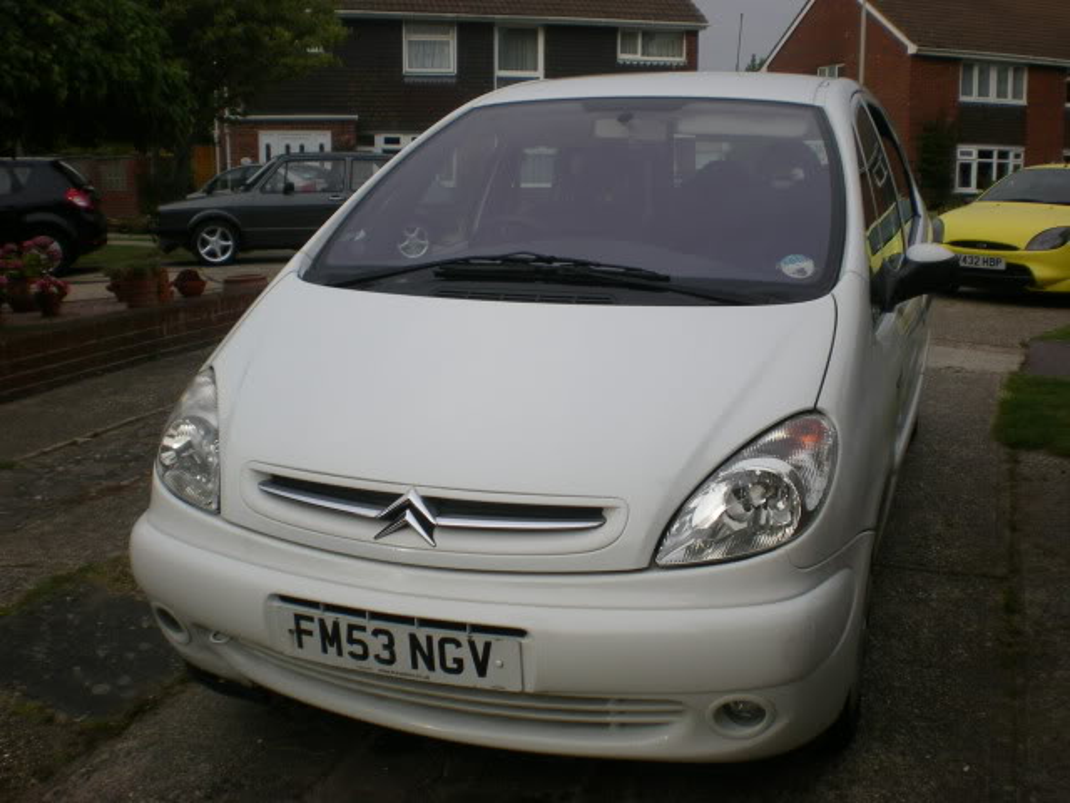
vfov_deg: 37.7
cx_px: 535
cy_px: 402
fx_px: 1175
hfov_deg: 49.0
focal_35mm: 38
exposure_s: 1/186
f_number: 4.6
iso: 50
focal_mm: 6.3
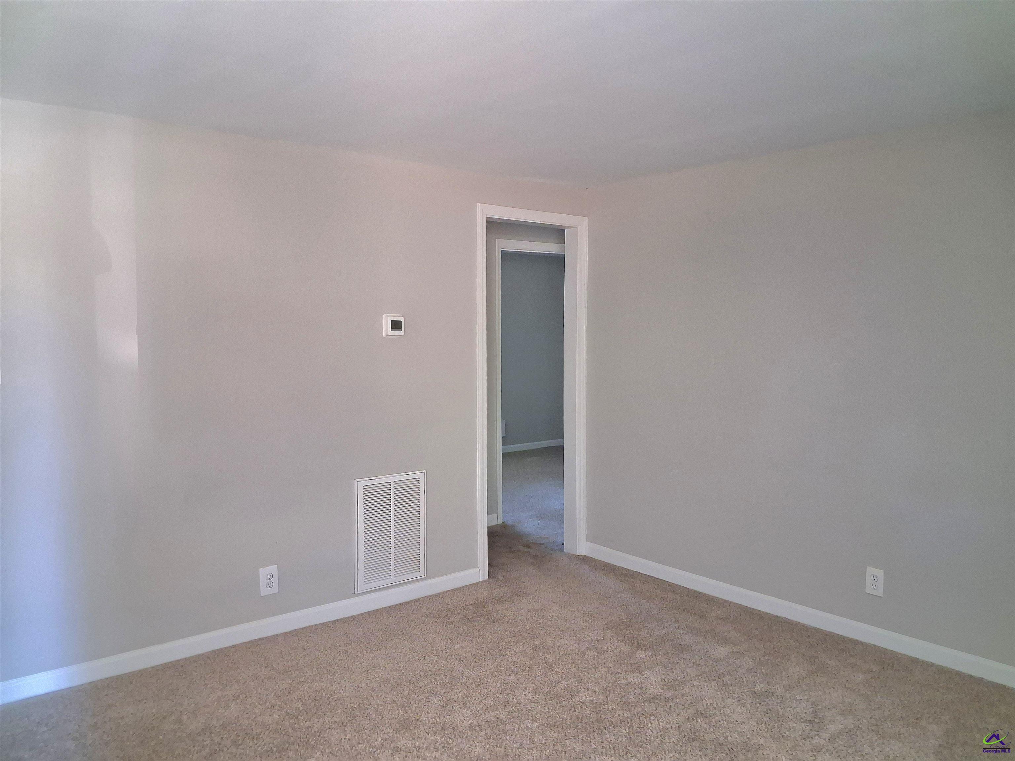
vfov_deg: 51.4
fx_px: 792
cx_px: 508
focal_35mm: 27
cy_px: 380
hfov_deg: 65.3
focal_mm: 4
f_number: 1.8
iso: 640
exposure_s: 1/33
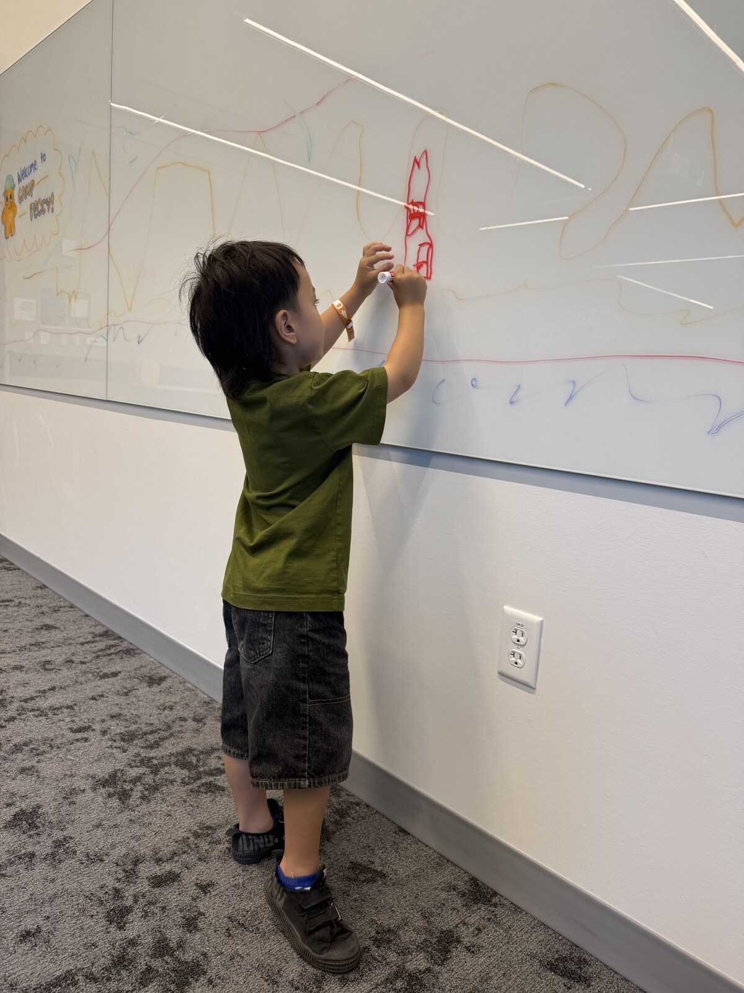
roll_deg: -5.4
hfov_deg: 56.8
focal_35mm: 24
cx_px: 372
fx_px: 688
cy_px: 496
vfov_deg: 71.6
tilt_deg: -7.6
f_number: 1.78
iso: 80
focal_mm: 6.76
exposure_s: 1/121
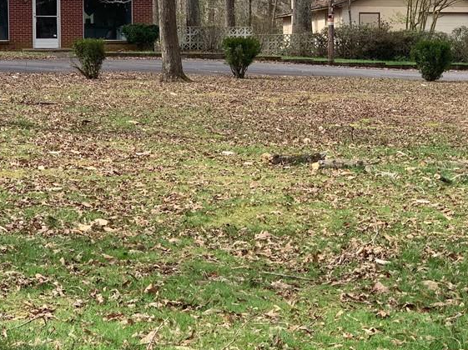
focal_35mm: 95
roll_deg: -0.3
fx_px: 1284
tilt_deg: -1.6
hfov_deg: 20.7
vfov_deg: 15.5
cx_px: 243
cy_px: 116
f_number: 2.4
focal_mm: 6
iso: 16
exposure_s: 1/345
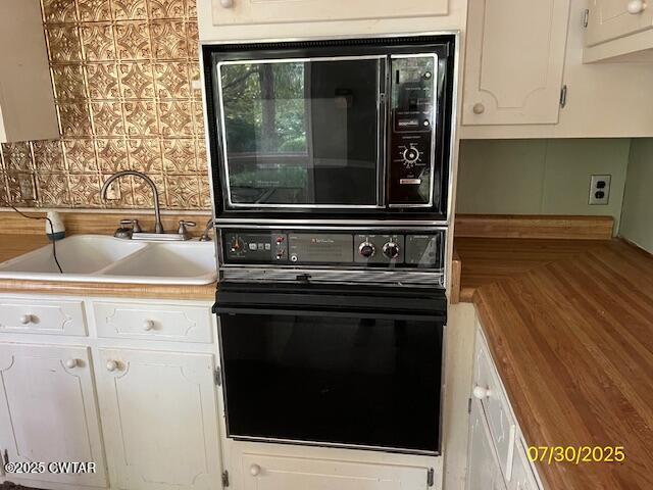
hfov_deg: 67.3
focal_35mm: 26
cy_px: 245
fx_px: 490
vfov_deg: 53.1
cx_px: 326
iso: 400
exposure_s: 1/60
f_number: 1.5
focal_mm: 5.7
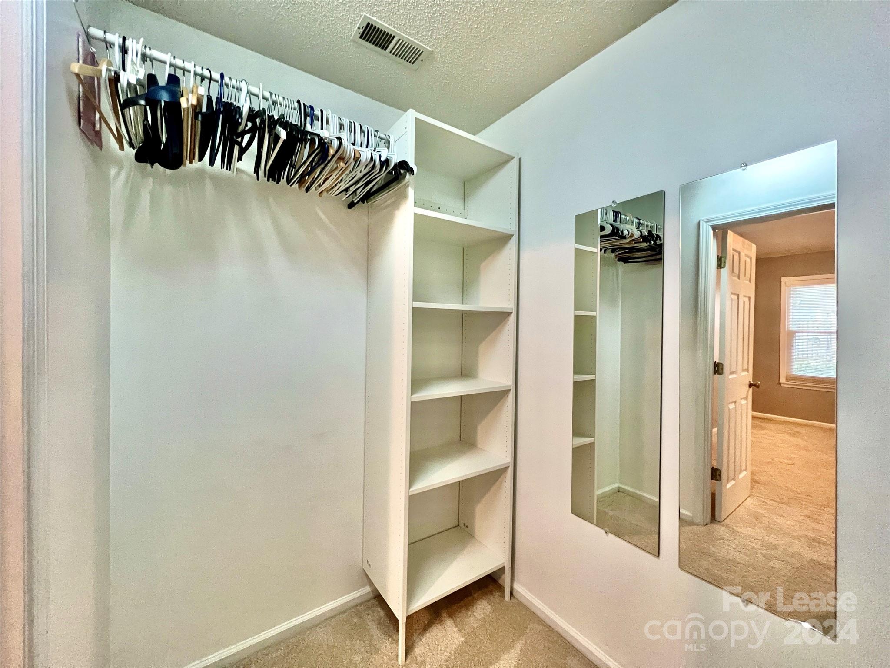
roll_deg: -0.5
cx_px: 445
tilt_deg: -1.3
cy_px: 334
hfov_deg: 106.2
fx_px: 334
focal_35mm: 13
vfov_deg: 89.9
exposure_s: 1/60
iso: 500
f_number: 1.8
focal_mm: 1.57
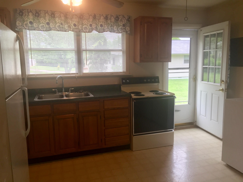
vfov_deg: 48.2
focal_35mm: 29
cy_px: 91
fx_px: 204
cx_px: 122
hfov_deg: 61.7
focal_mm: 4.15
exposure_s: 1/120
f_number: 2.2
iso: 50
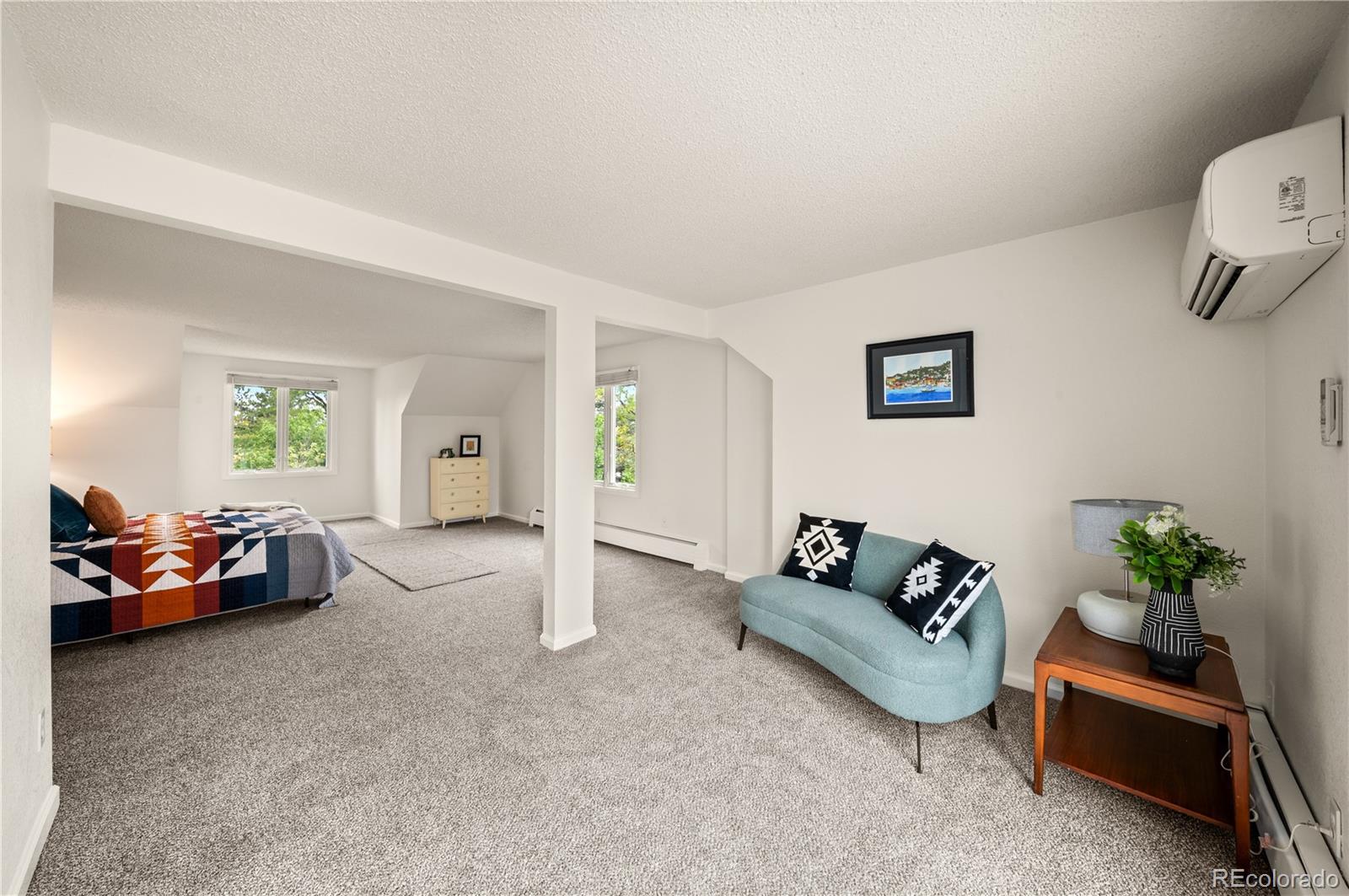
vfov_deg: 89.9
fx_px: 449
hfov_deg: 112.7
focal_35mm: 12
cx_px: 674
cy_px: 448
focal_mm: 12
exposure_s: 1/2.5
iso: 400
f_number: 11
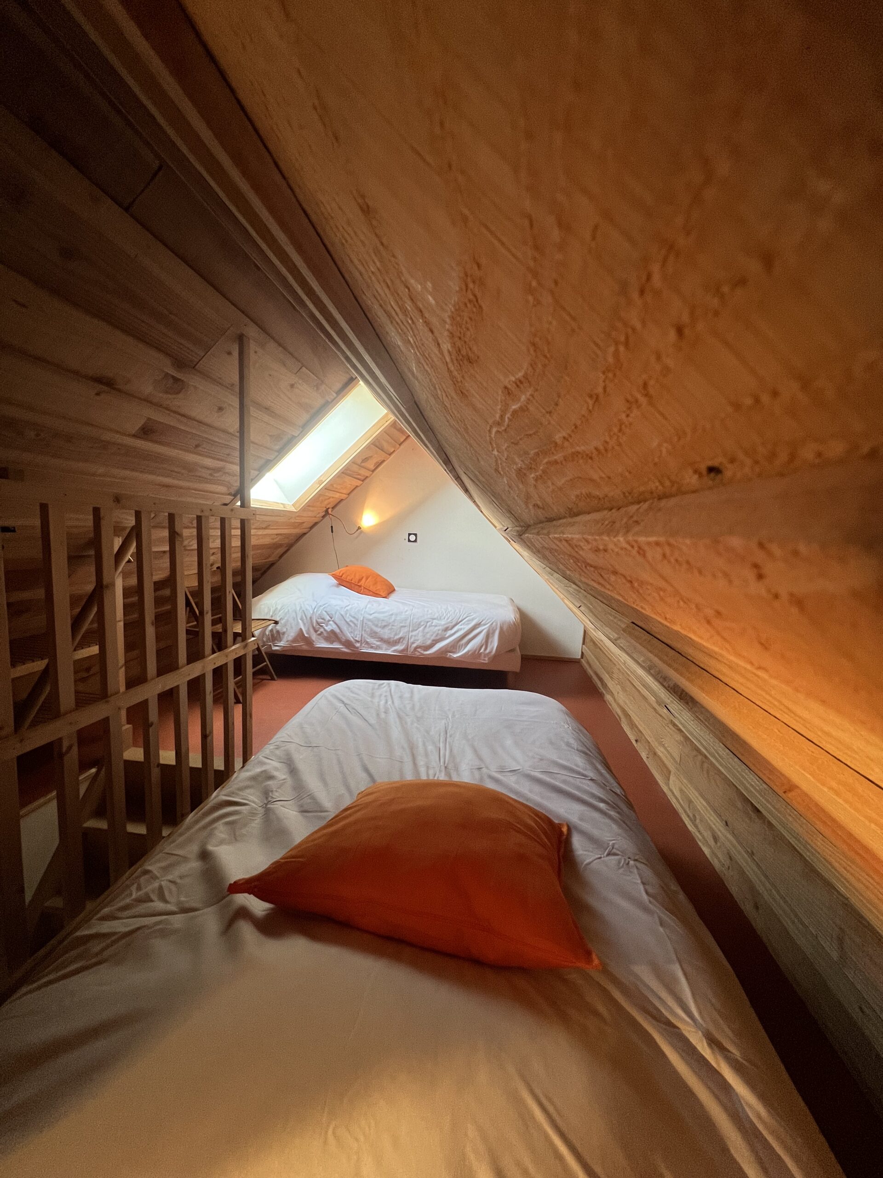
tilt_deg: -6.4
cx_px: 442
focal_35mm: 13
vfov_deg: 106.2
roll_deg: -2.7
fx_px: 442
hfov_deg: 89.9
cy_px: 589
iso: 250
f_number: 1.8
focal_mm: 1.57
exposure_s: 1/60
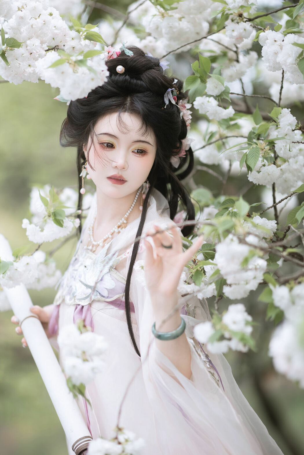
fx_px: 1077
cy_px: 228
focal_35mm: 85
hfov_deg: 16.1
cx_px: 152
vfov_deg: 23.9
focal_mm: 85
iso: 100
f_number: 1.4
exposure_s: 1/1600
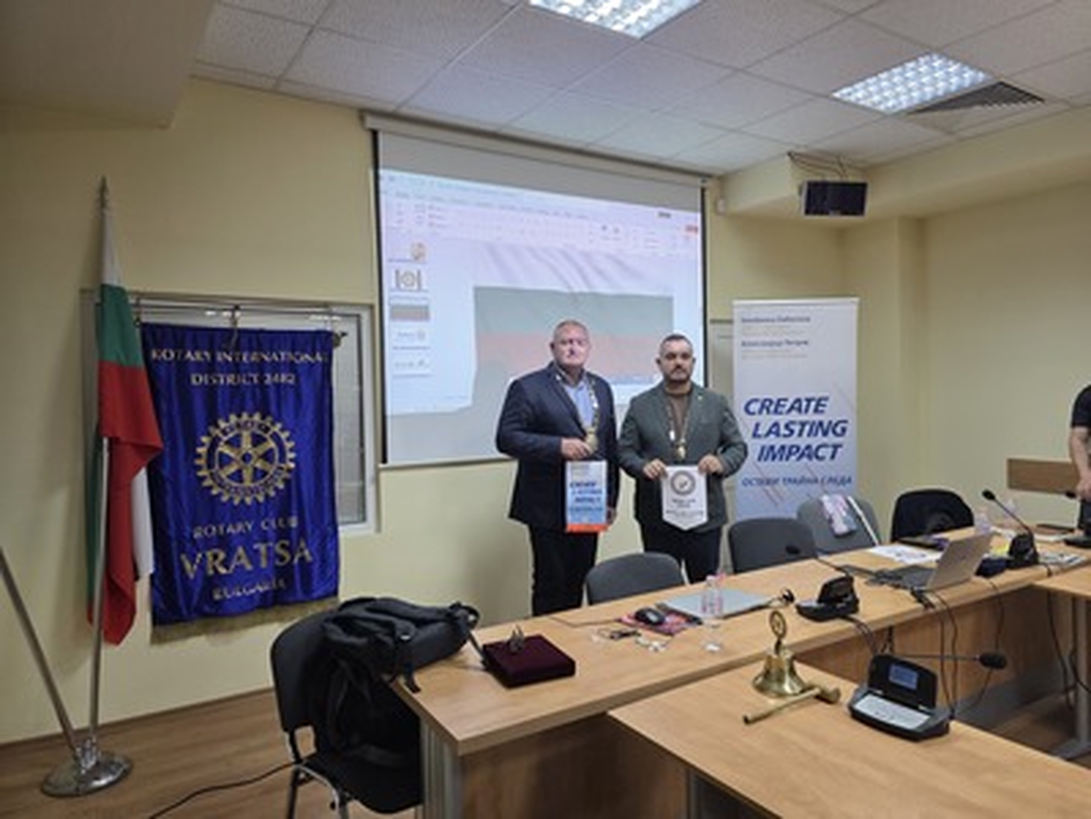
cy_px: 410
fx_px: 725
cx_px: 546
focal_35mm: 23
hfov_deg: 73.9
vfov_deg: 58.9
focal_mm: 6.3
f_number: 1.7
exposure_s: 1/100
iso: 200
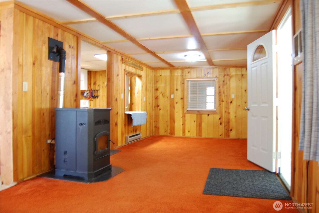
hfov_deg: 67.3
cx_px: 160
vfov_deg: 48.0
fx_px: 240
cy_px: 106
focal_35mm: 27
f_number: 3.5
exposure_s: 1/8
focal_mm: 18
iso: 400
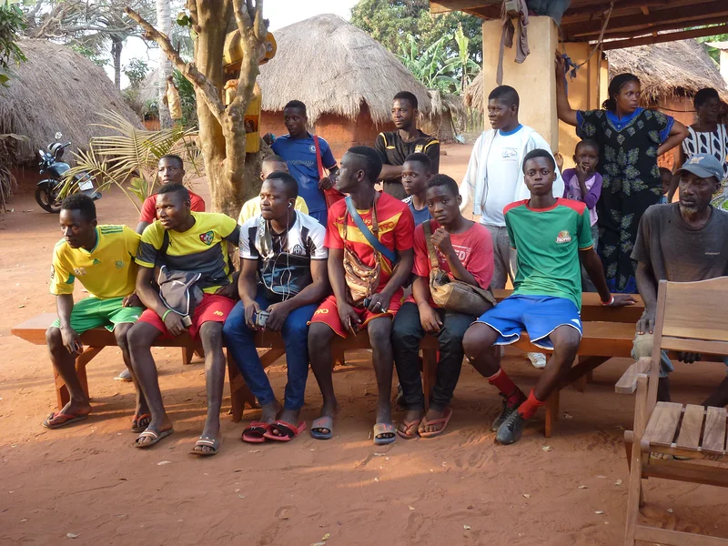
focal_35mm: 41
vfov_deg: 35.1
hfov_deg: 45.8
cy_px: 273
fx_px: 862
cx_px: 364
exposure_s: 1/80
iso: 200
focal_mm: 7.4
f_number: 3.9
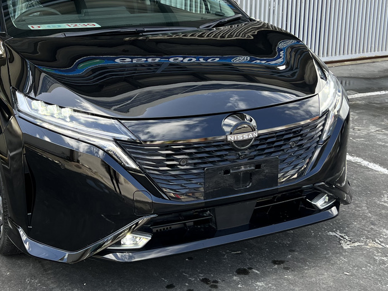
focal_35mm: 56
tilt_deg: -14.5
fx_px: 628
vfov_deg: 26.0
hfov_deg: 34.1
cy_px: 116
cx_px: 142
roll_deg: +0.5
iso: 50
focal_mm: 5.7
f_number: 1.5
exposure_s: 1/443
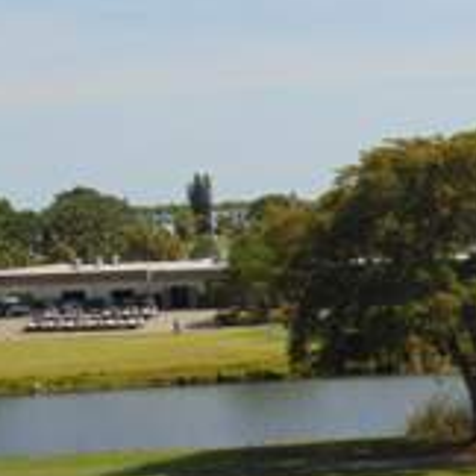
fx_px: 1711
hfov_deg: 15.0
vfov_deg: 15.8
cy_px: 364
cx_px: 641
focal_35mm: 110
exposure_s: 1/800
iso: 80
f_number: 3.3
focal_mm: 7.6
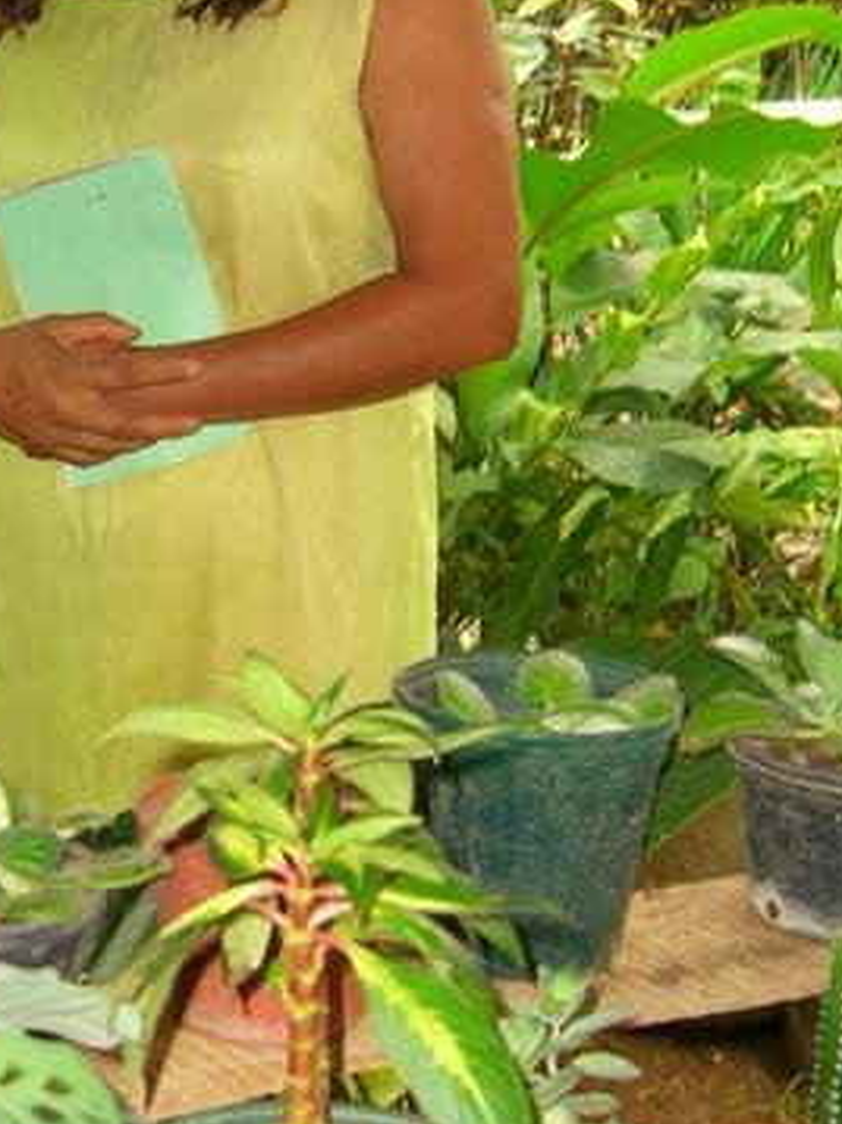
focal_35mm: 85
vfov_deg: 23.0
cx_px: 44
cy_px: 587
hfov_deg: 17.0
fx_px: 2760
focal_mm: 7.9
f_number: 2.8
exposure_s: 1/60
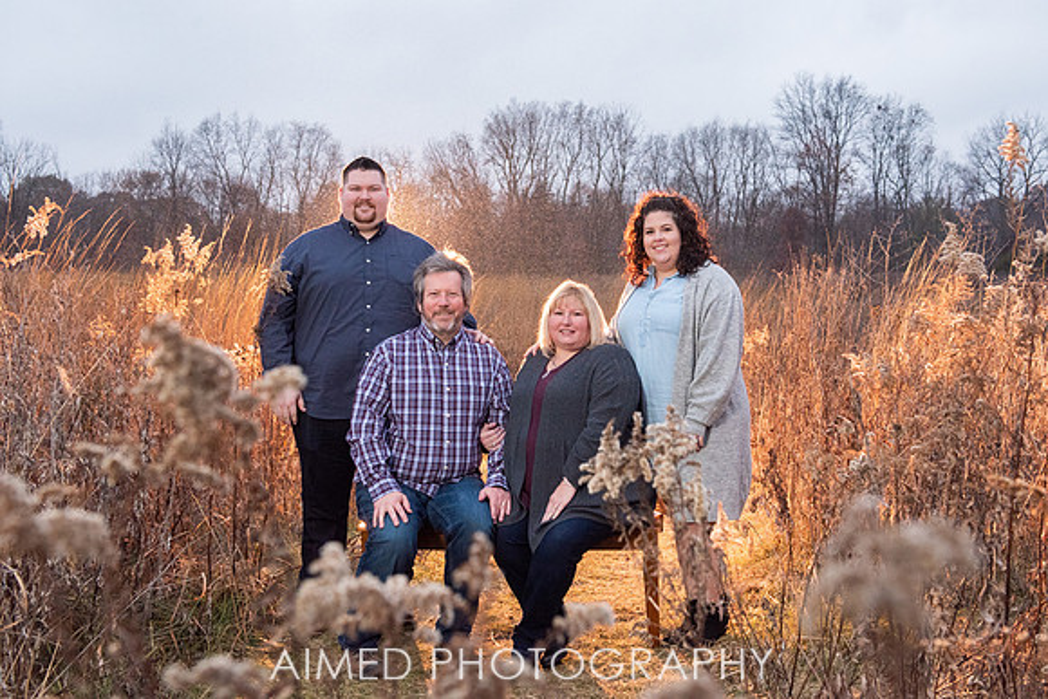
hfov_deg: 43.0
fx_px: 1330
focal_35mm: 46
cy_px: 319
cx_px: 570
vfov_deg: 29.4
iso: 2000
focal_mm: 42
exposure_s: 1/200
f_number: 5.6
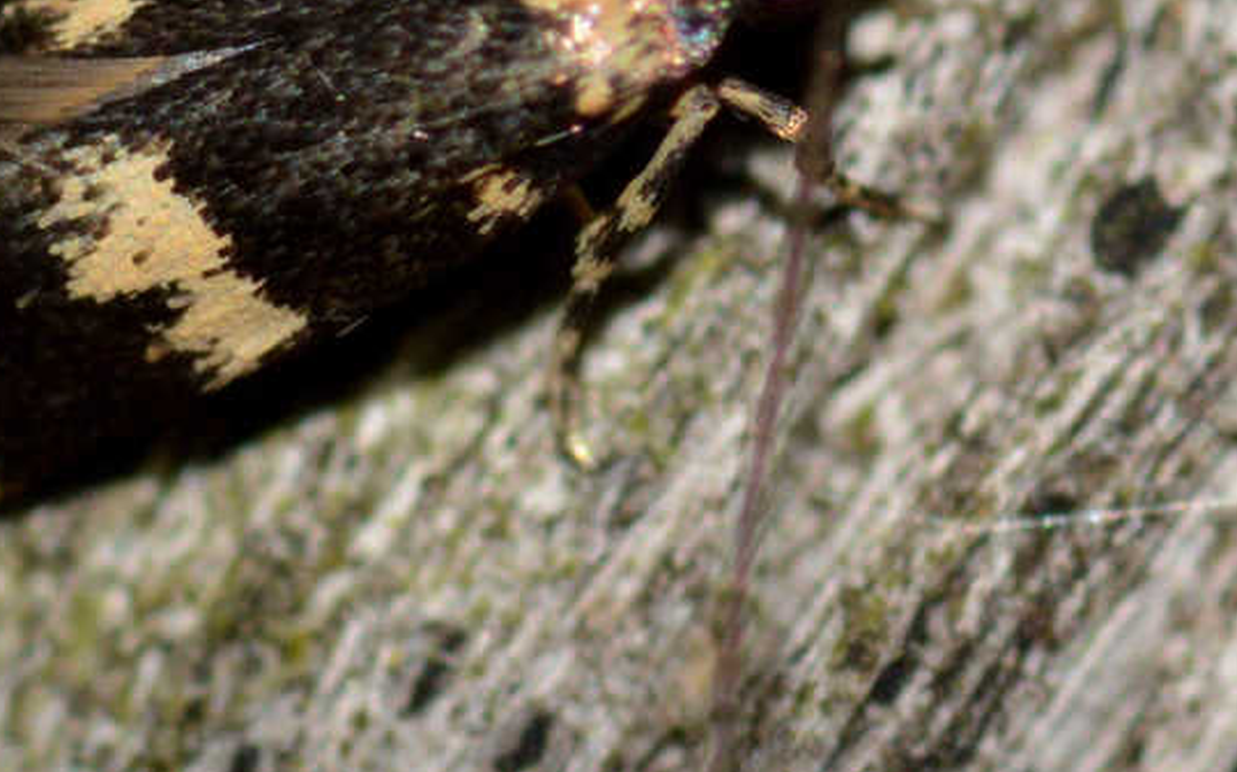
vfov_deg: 4.8
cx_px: 244
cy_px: 198
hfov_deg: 7.7
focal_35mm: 273
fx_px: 9202
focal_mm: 100
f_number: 20
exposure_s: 1/200
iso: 100
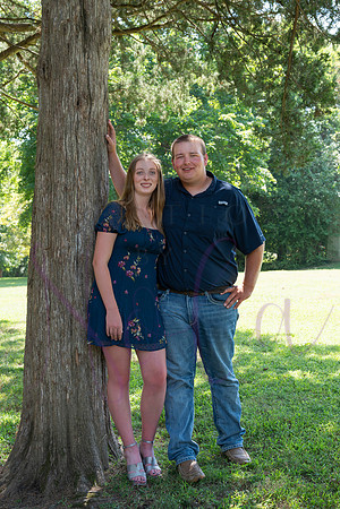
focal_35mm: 52
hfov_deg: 26.0
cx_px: 170
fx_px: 737
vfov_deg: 38.2
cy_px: 254
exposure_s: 1/250
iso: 800
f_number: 8
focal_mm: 52
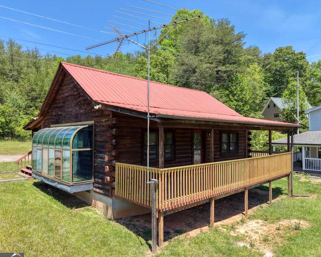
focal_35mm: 26
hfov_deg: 66.0
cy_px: 132
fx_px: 247
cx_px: 162
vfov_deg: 54.9
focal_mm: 8.67
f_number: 1.8
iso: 200
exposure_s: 1/3200
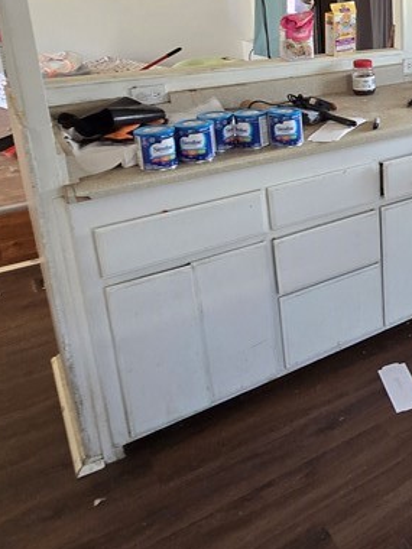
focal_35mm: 35
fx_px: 555
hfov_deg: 32.3
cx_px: 515
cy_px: 118
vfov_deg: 49.8
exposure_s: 1/60
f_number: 2.2
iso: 250
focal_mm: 2.2
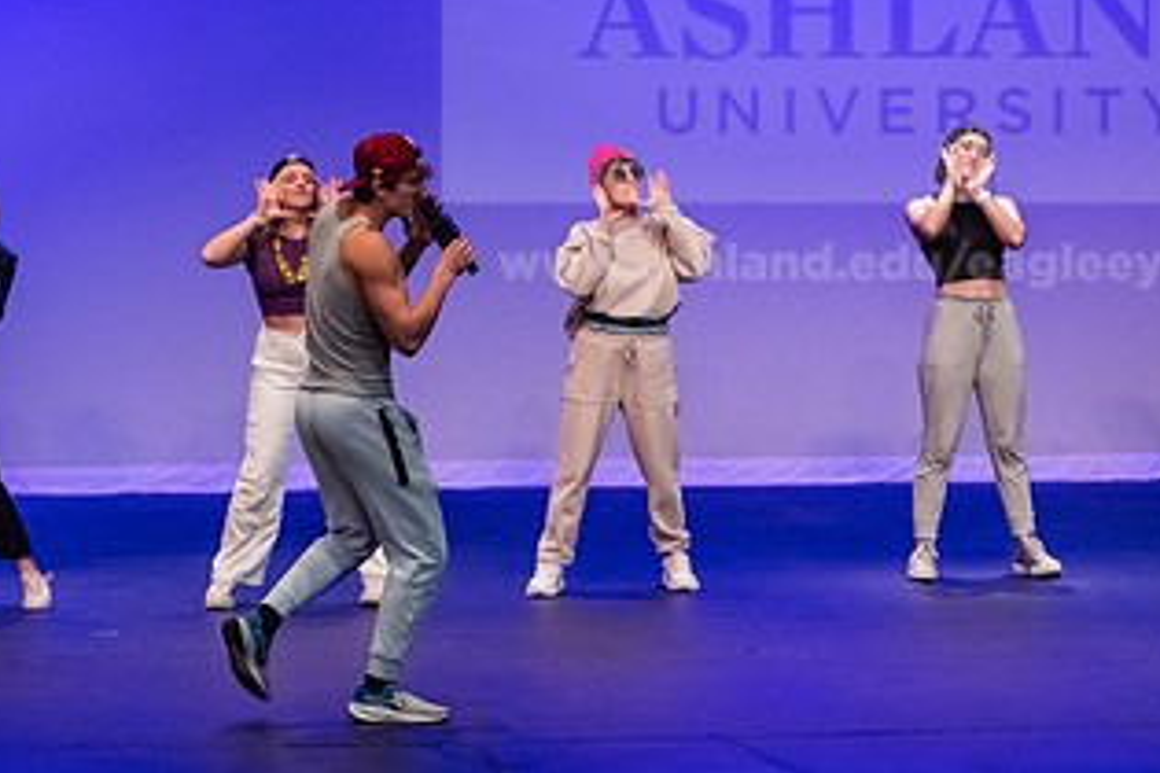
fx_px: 6057
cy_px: 340
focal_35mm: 188
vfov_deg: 7.3
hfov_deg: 10.9
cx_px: 331
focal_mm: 102
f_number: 3.5
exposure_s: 1/320
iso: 4000
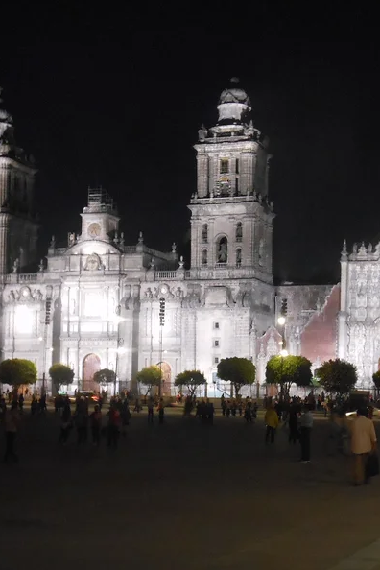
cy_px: 284
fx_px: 1108
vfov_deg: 28.8
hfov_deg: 19.4
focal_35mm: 70
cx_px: 217
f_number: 4
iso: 640
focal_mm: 8.9
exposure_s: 1/8
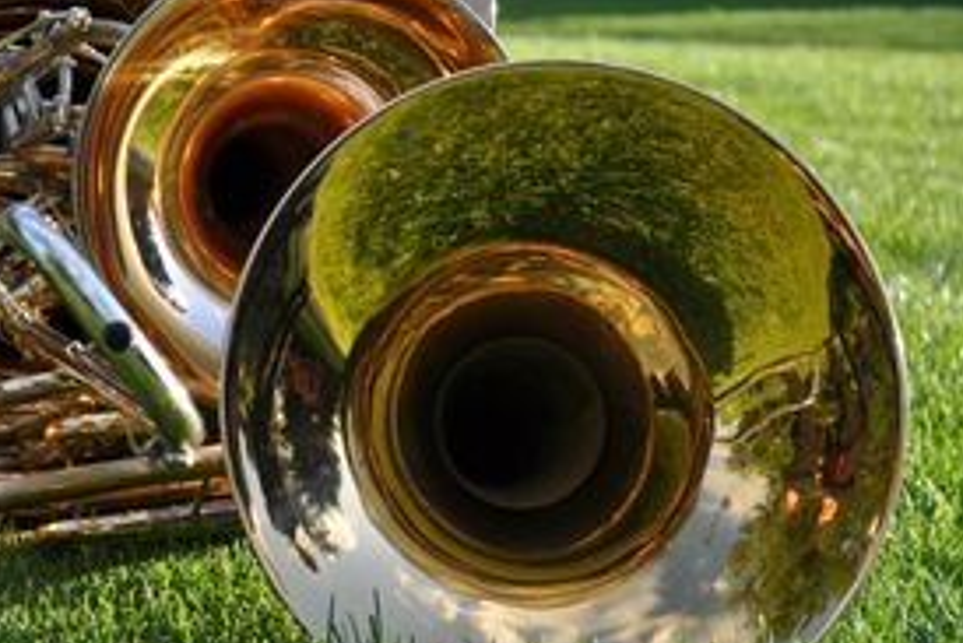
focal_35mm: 154
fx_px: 4120
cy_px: 285
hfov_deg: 13.3
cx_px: 204
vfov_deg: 8.9
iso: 200
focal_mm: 55
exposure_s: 1/160
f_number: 6.3
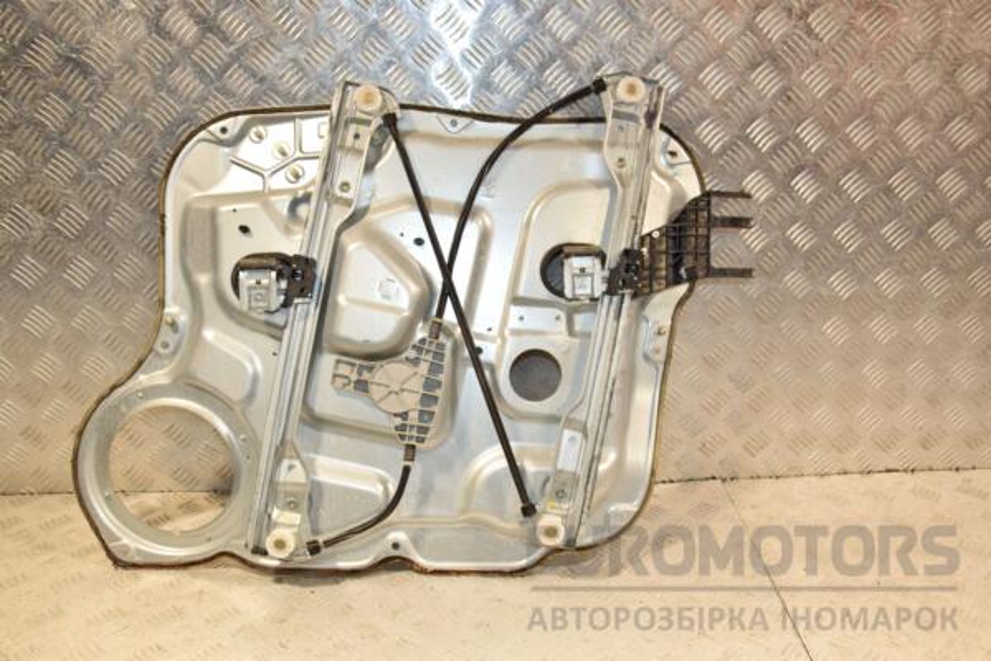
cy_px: 330
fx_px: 908
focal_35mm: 33
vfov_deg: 40.0
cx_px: 496
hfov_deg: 57.2
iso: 800
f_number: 5
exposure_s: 1/200
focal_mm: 22
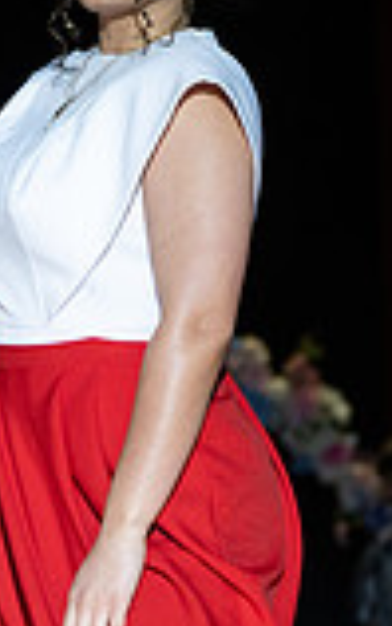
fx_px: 6705
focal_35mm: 393
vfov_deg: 5.3
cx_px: 245
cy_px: 479
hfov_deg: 3.3
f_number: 3.5
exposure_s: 1/640
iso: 800
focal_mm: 87
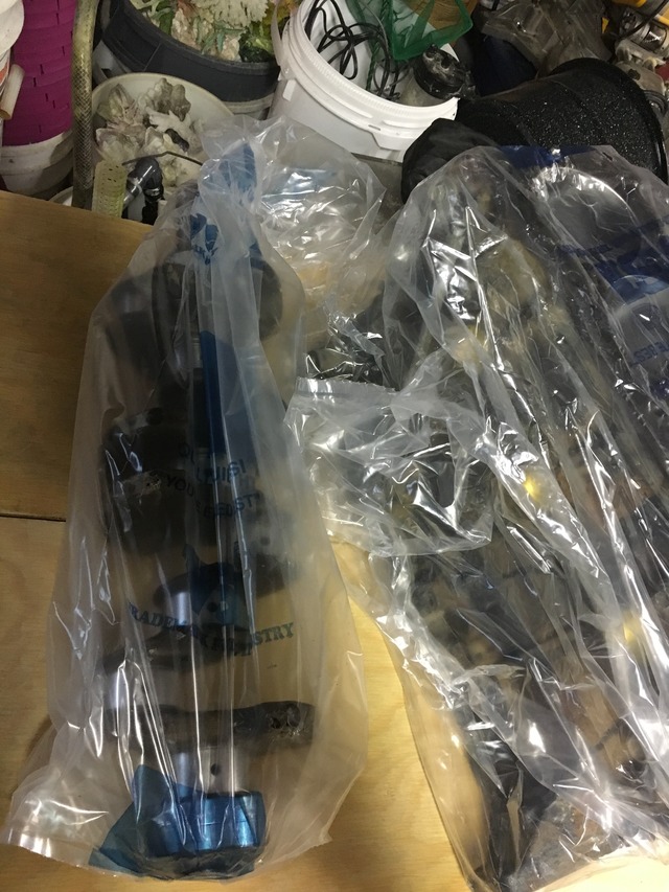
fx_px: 747
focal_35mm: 29
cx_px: 334
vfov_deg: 61.7
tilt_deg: -53.8
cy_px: 446
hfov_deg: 48.2
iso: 200
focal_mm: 4.15
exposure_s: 1/30
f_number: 2.2
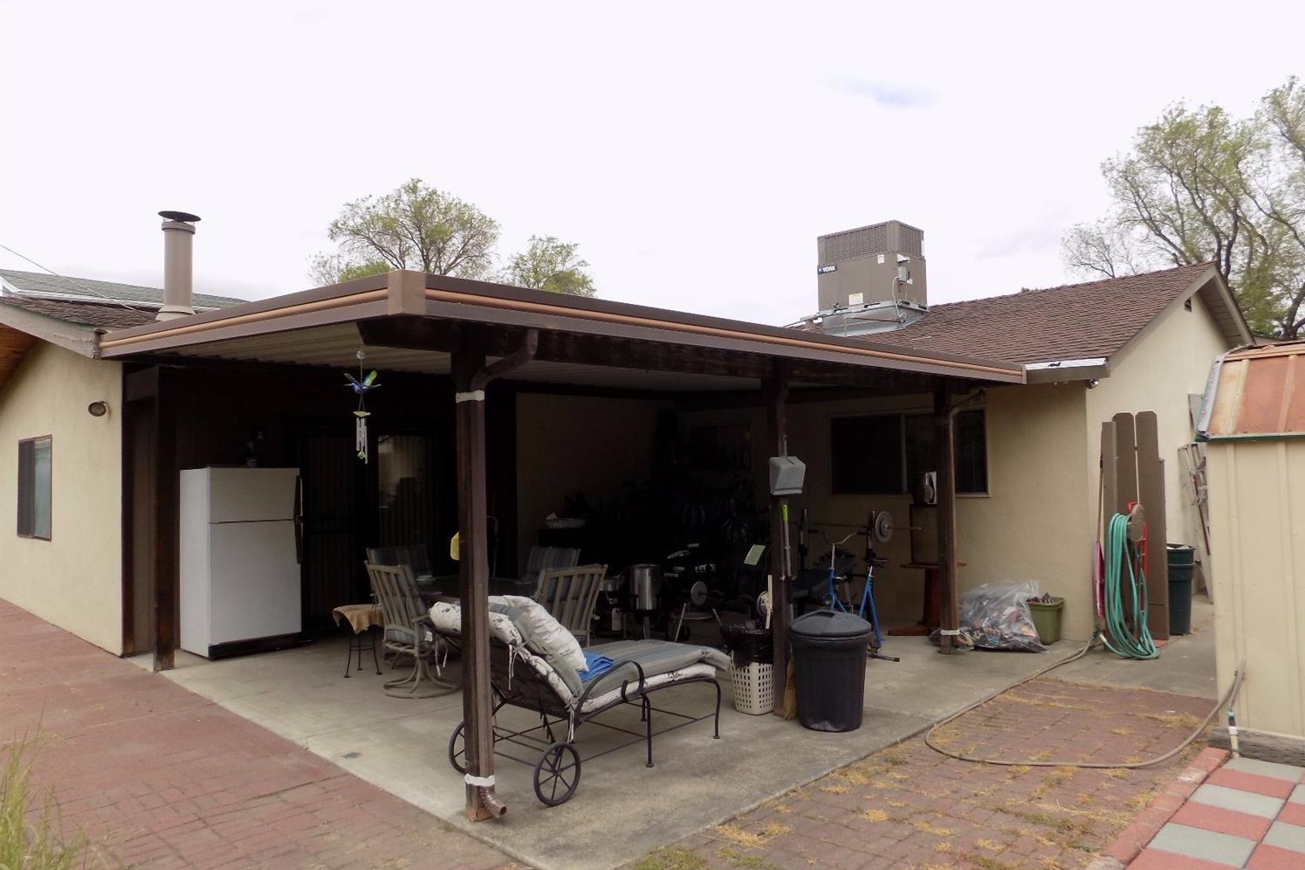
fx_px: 870
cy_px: 447
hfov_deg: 73.8
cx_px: 654
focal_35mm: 24
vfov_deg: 53.1
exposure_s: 1/640
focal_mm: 4
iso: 80
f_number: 3.1
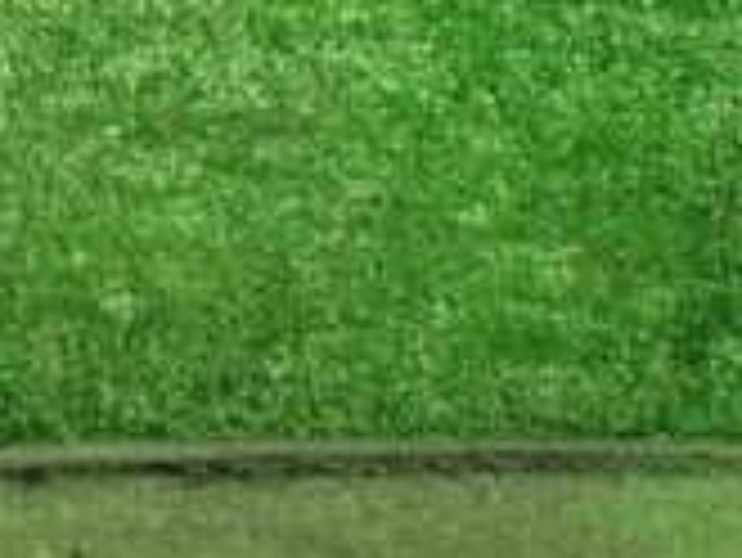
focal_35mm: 109
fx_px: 2338
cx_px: -603
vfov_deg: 13.6
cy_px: 256
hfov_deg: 15.4
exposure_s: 1/100
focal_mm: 5.4
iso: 800
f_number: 2.3
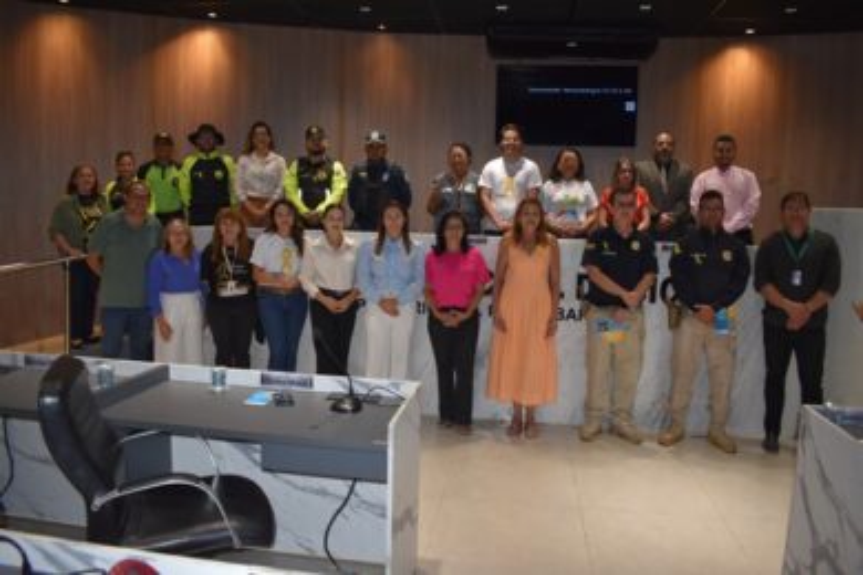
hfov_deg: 67.4
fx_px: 647
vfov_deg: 47.9
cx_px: 432
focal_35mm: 27
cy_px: 288
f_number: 3.5
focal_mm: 18
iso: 800
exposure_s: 1/60
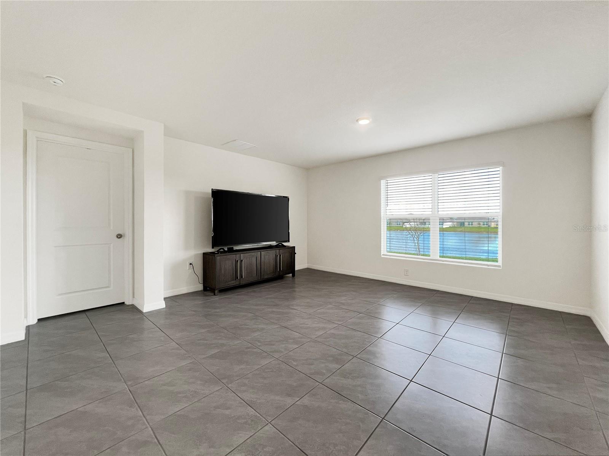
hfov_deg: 106.2
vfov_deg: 89.9
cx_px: 304
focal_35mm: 13
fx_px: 229
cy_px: 228
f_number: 1.8
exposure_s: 1/120
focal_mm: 1.57
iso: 160
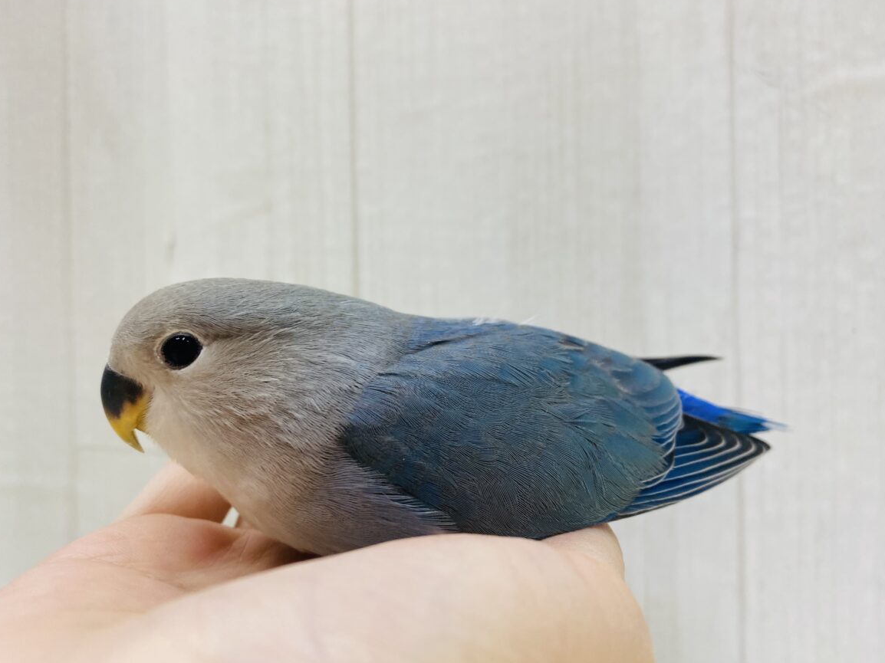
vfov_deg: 53.0
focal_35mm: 26
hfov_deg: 67.3
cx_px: 430
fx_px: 665
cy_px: 322
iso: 125
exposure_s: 1/100
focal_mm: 4.25
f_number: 1.8
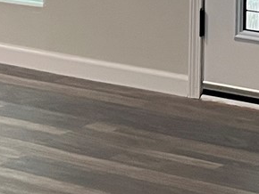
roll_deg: -0.5
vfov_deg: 8.0
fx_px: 1288
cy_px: -274
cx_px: 492
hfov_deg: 10.7
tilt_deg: +1.2
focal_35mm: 172
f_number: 1.6
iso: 125
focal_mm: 5.1
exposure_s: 1/60
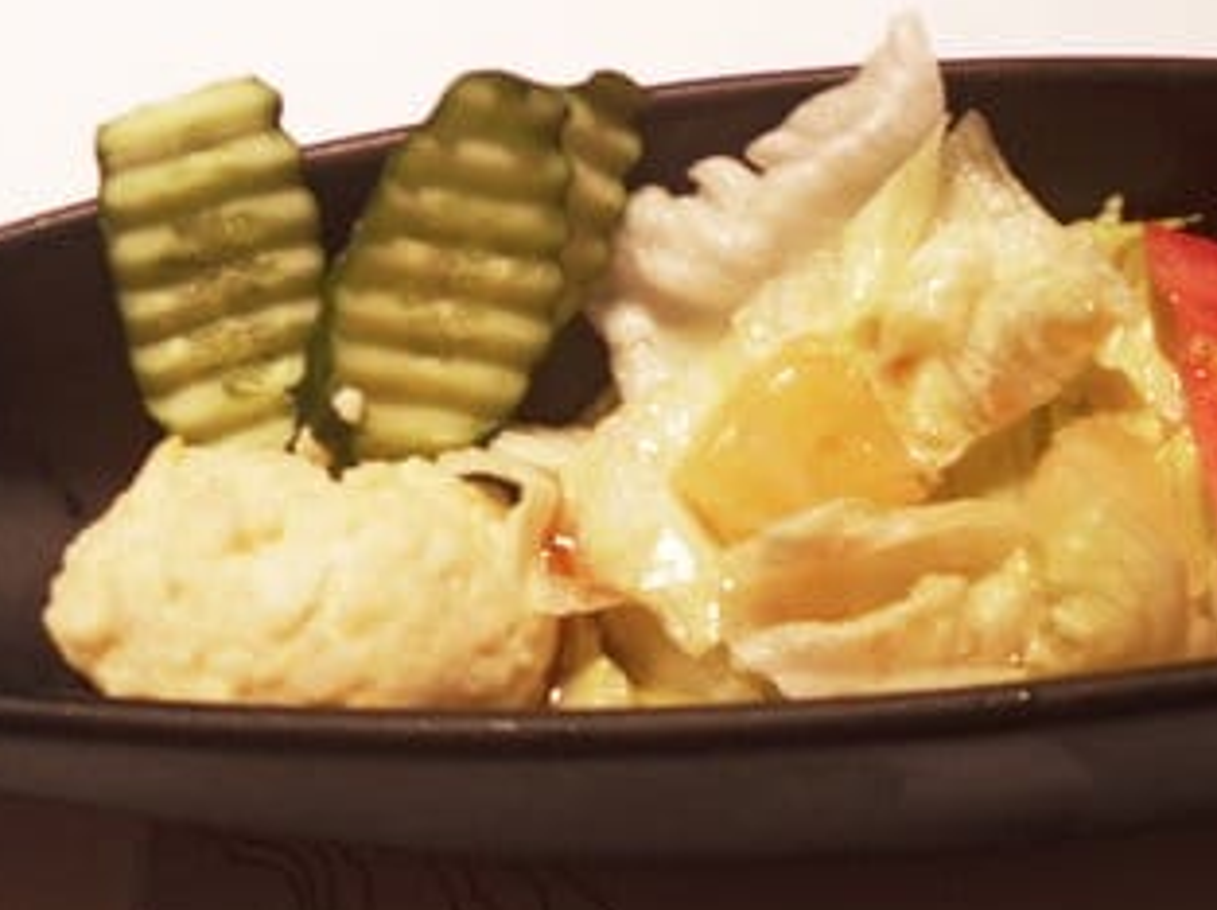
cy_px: 511
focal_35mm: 56
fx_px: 1967
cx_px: 883
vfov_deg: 26.0
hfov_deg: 33.8
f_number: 2.8
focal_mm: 6.2
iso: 100
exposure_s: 1/30
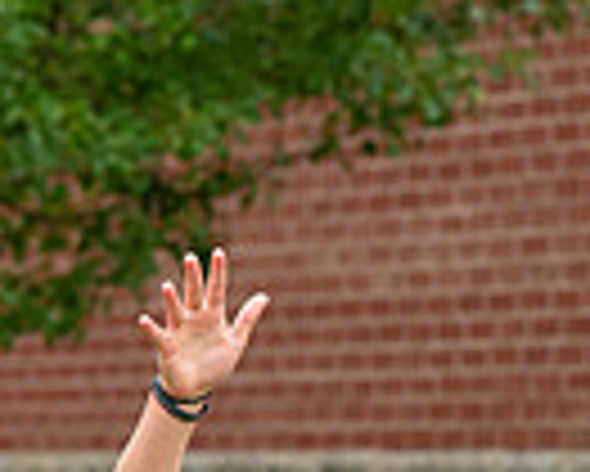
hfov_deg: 4.2
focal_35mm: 457
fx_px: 7986
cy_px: 856
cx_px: 230
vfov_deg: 3.4
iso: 640
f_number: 4.5
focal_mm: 110
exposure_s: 1/1000
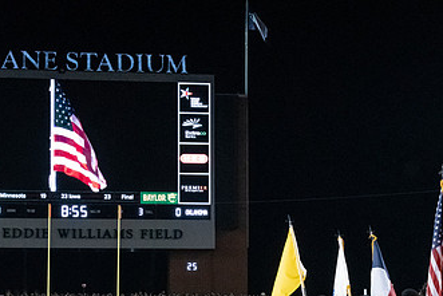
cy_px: 248
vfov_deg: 13.0
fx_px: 1293
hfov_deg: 19.4
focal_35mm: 105
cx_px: 244
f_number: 8
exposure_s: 1/800
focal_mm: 40
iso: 9000
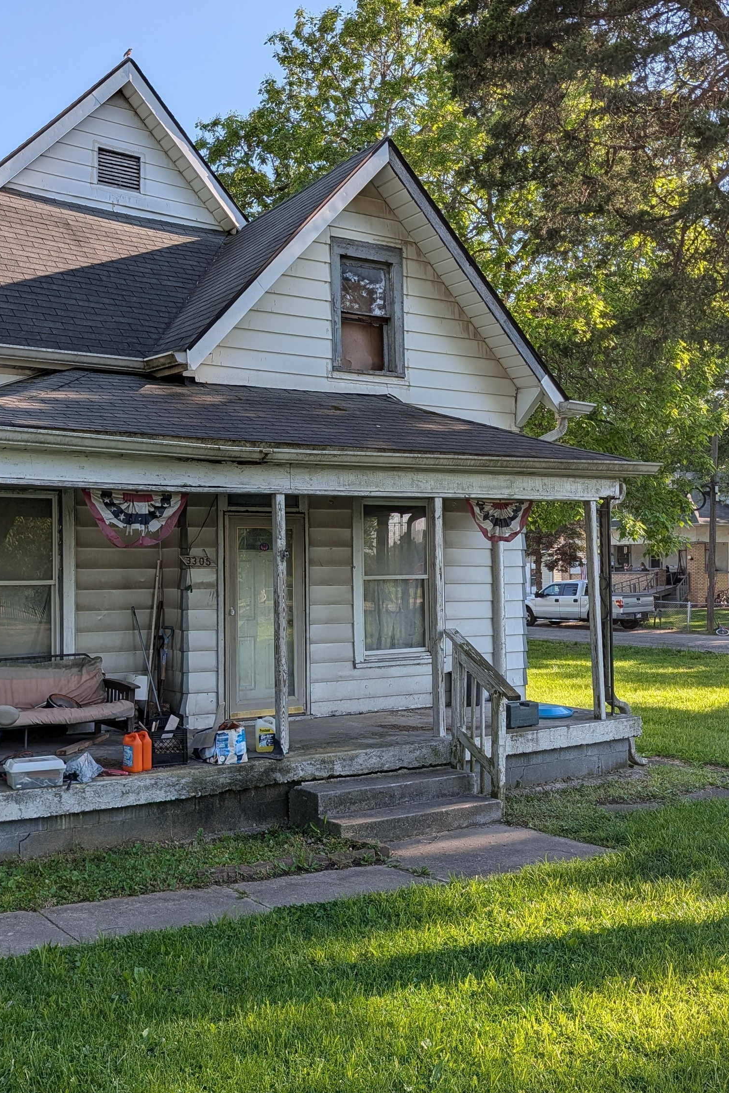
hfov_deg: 38.5
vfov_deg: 55.8
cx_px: 248
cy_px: 548
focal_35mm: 34
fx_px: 1033
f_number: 1.68
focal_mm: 6.9
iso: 21
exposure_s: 1/617
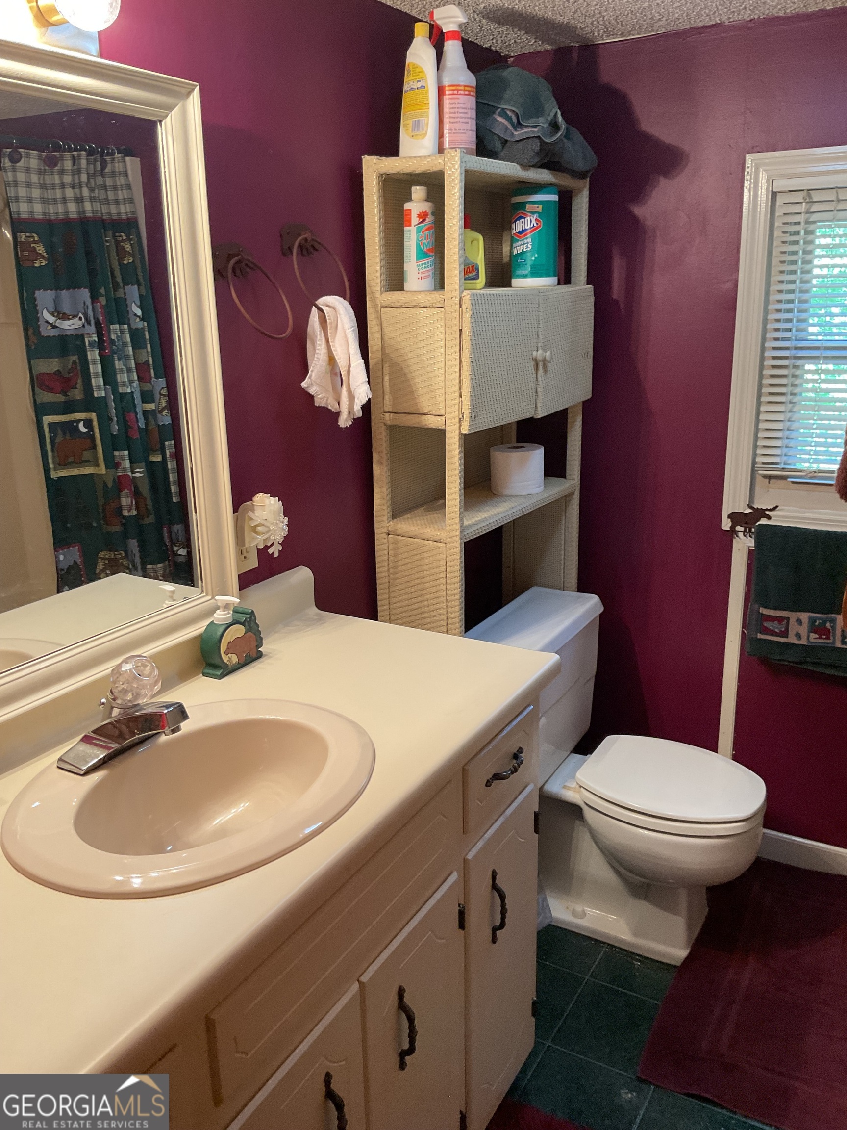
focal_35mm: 29
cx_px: 424
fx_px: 946
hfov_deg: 48.2
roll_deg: +0.6
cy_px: 565
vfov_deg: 61.7
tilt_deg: -15.8
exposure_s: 1/60
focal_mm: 3
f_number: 1.8
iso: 125
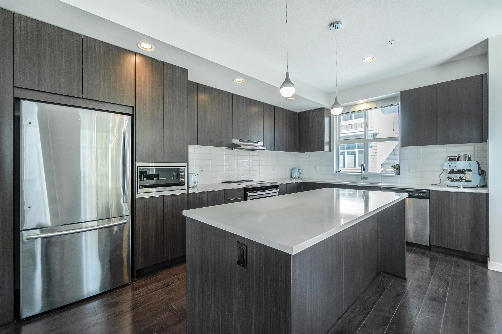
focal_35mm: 15
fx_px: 209
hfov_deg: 100.4
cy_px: 167
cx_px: 251
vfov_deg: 77.3
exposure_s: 1/80
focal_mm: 10
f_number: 4
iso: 400
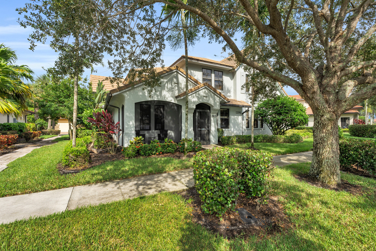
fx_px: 167
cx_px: 188
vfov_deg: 73.7
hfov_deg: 96.7
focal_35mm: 16
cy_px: 126
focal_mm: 16
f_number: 9
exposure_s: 1/200
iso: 200
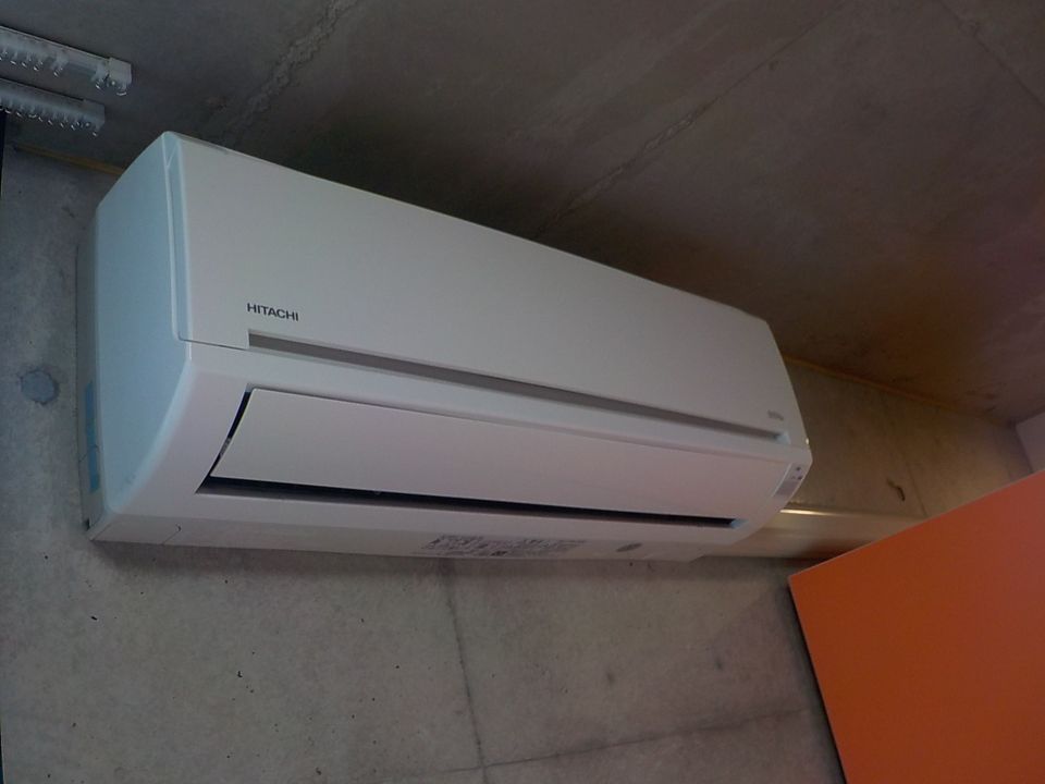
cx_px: 522
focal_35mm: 30
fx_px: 906
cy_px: 392
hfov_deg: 60.0
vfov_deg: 46.8
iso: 160
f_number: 3.3
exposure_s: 1/30
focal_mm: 4.1
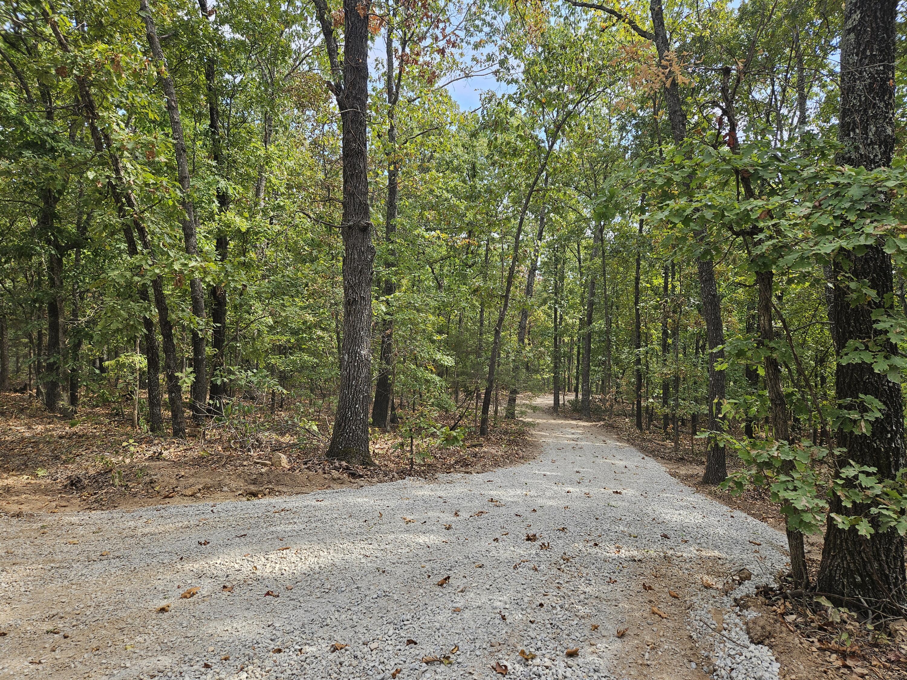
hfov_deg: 73.9
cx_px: 454
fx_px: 603
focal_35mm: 23
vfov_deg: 58.9
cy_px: 340
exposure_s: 1/296
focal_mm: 5.4
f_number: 1.8
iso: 25
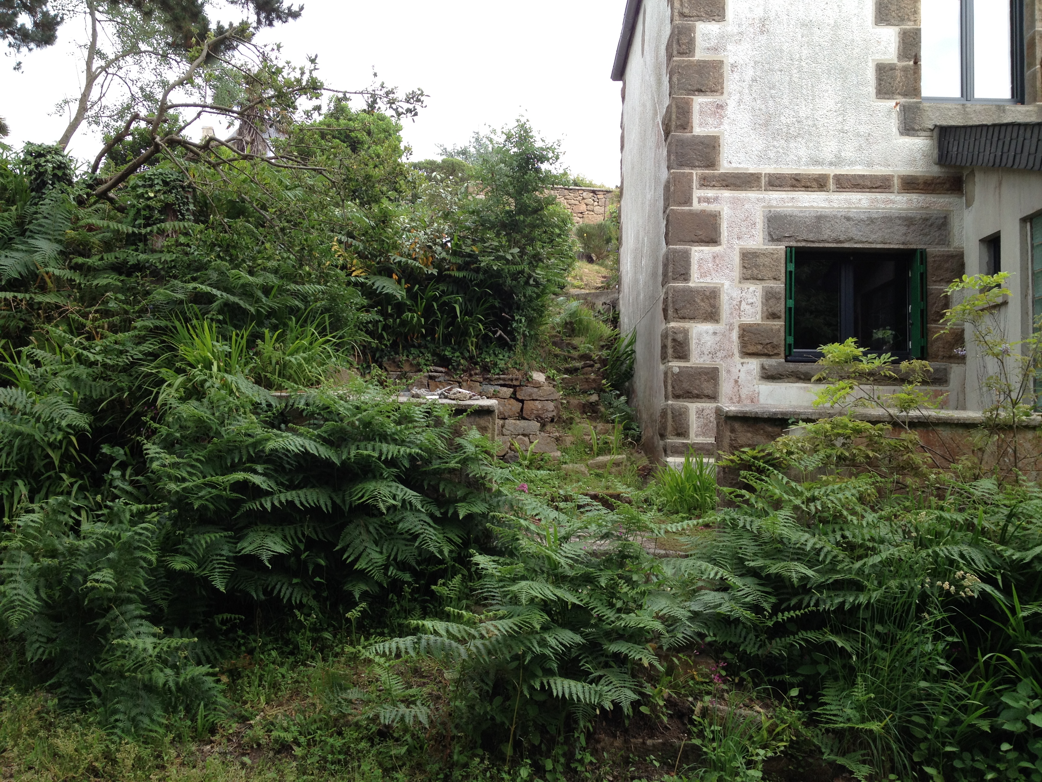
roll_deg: -2.2
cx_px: 521
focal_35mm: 35
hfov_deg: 52.6
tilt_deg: -0.1
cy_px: 391
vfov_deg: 40.7
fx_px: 1054
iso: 50
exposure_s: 1/194
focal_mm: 4.28
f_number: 2.4
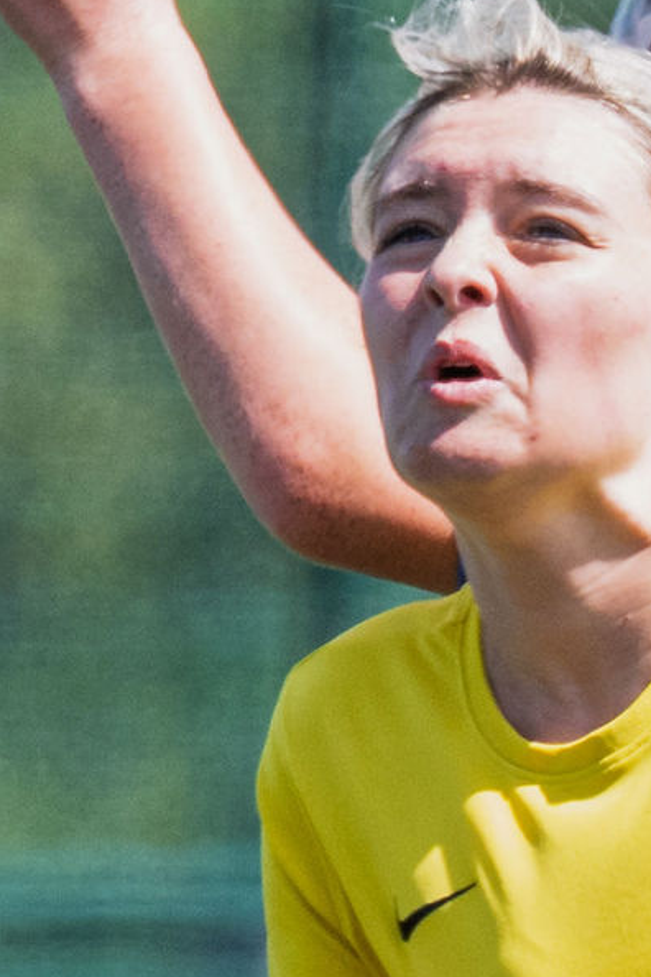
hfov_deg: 0.5
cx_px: 696
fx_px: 72065
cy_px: 611
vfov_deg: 0.8
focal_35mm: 2657
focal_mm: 300
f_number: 5.3
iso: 450
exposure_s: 1/1000
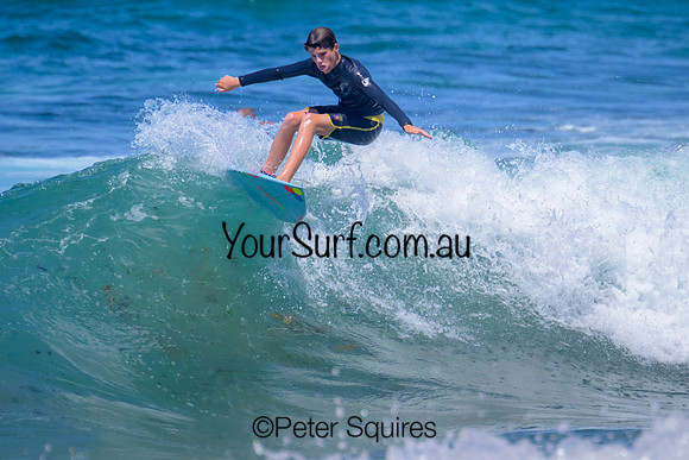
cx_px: 469
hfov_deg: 1.9
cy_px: 155
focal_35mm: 1088
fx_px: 20828
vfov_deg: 1.3
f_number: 11
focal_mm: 800
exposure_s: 1/2000
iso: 640
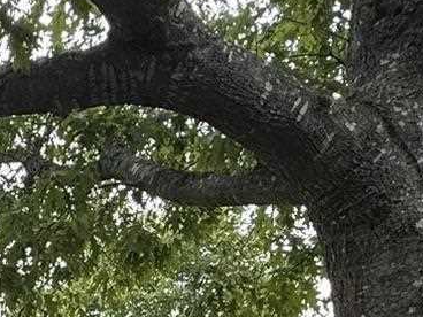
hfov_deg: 22.0
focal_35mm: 78
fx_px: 953
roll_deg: -0.6
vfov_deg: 14.8
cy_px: 666
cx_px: -153
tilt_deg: +2.8
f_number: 2.2
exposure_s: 1/427
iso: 64
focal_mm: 2.22
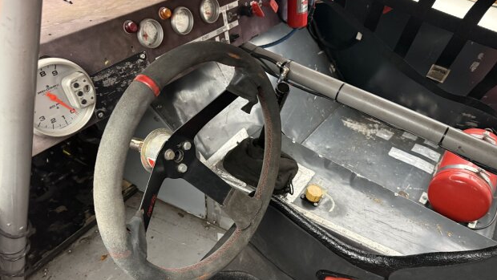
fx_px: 356
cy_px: 148
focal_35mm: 27
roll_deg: -6.5
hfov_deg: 69.8
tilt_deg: -42.9
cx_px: 255
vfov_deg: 42.9
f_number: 1.78
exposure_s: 1/33
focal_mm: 6.76
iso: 640
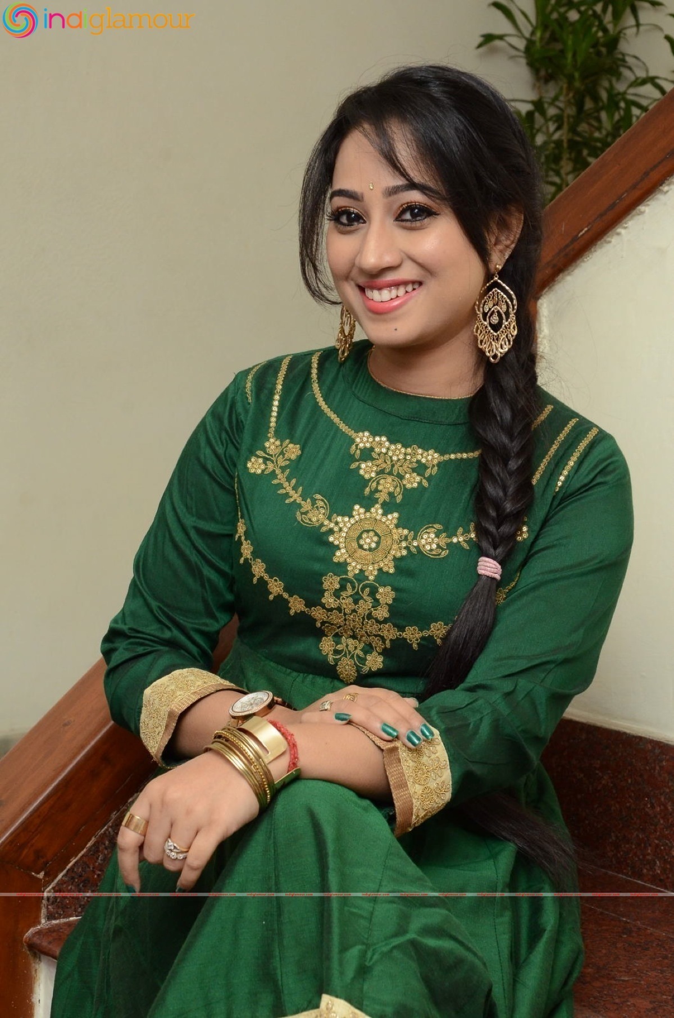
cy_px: 509
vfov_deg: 26.0
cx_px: 337
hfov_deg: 17.4
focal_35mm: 78
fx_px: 2201
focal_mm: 52
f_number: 7.1
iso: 1600
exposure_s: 1/125
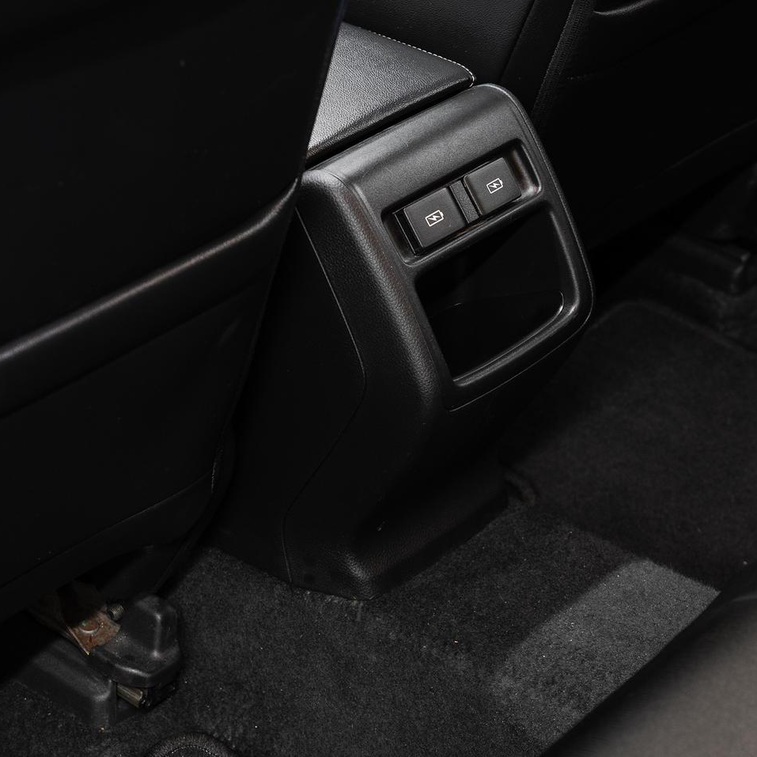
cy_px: 467
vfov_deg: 17.0
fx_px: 2524
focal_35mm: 102
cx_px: 466
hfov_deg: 17.0
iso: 100
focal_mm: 64.8
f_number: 5.6
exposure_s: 1/1.25
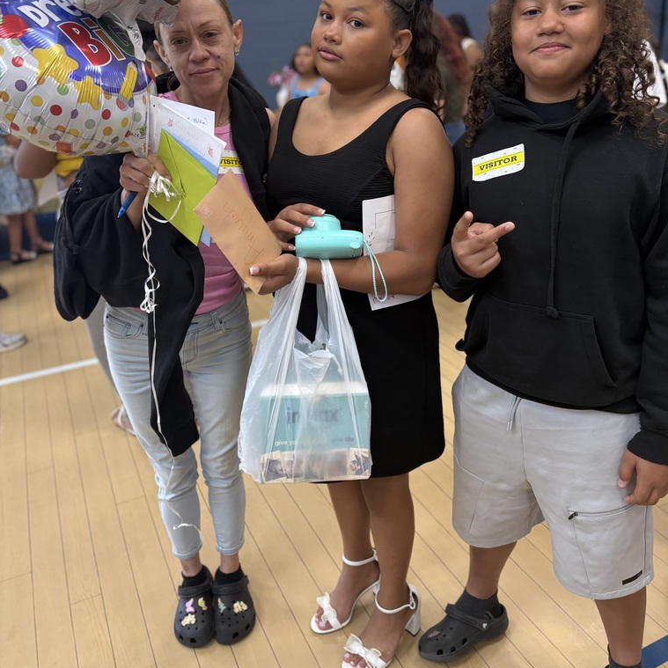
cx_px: 337
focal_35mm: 31
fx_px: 677
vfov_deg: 52.1
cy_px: 262
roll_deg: +2.7
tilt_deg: -18.0
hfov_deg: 52.5
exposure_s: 1/60
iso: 125
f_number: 1.6
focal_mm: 5.96
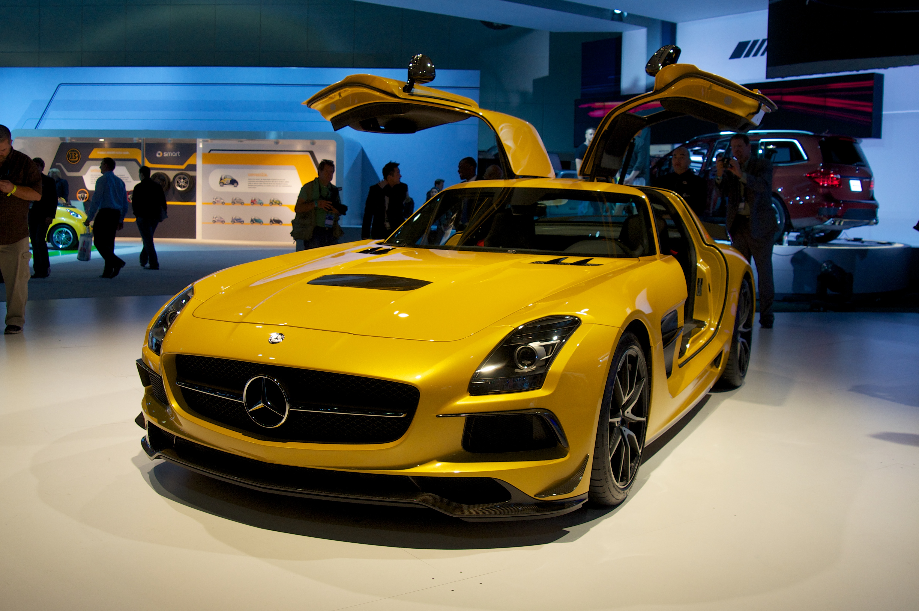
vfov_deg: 36.8
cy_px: 306
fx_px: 918
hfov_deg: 53.2
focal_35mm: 36
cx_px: 460
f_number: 5.6
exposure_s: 1/125
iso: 400
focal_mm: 24
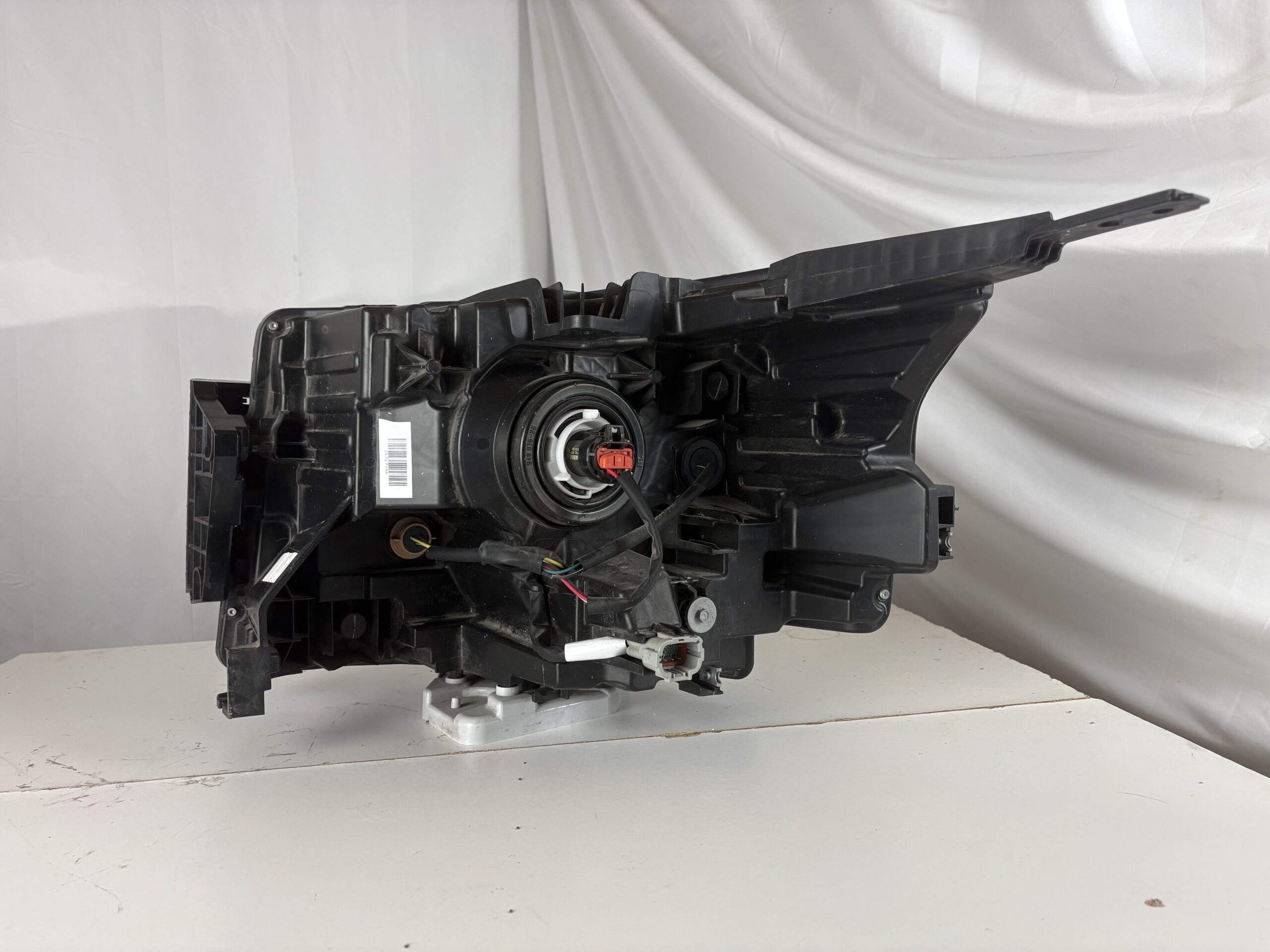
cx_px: 635
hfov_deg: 67.3
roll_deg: +2.9
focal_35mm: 26
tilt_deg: -5.1
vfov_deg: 53.1
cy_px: 476
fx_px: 954
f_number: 1.6
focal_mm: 5.96
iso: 80
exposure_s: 1/60
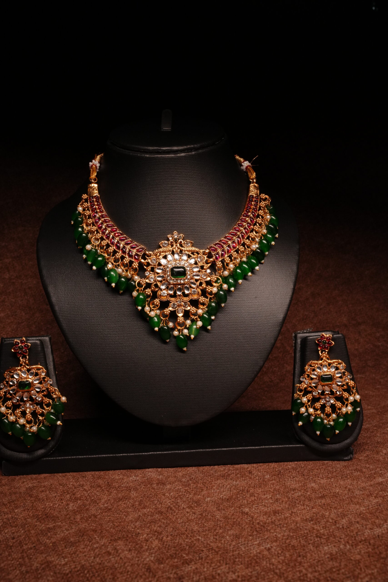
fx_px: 566
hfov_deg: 37.9
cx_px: 194
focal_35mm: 35
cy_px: 291
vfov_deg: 54.4
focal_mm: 35
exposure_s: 1/100
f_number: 16
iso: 2500
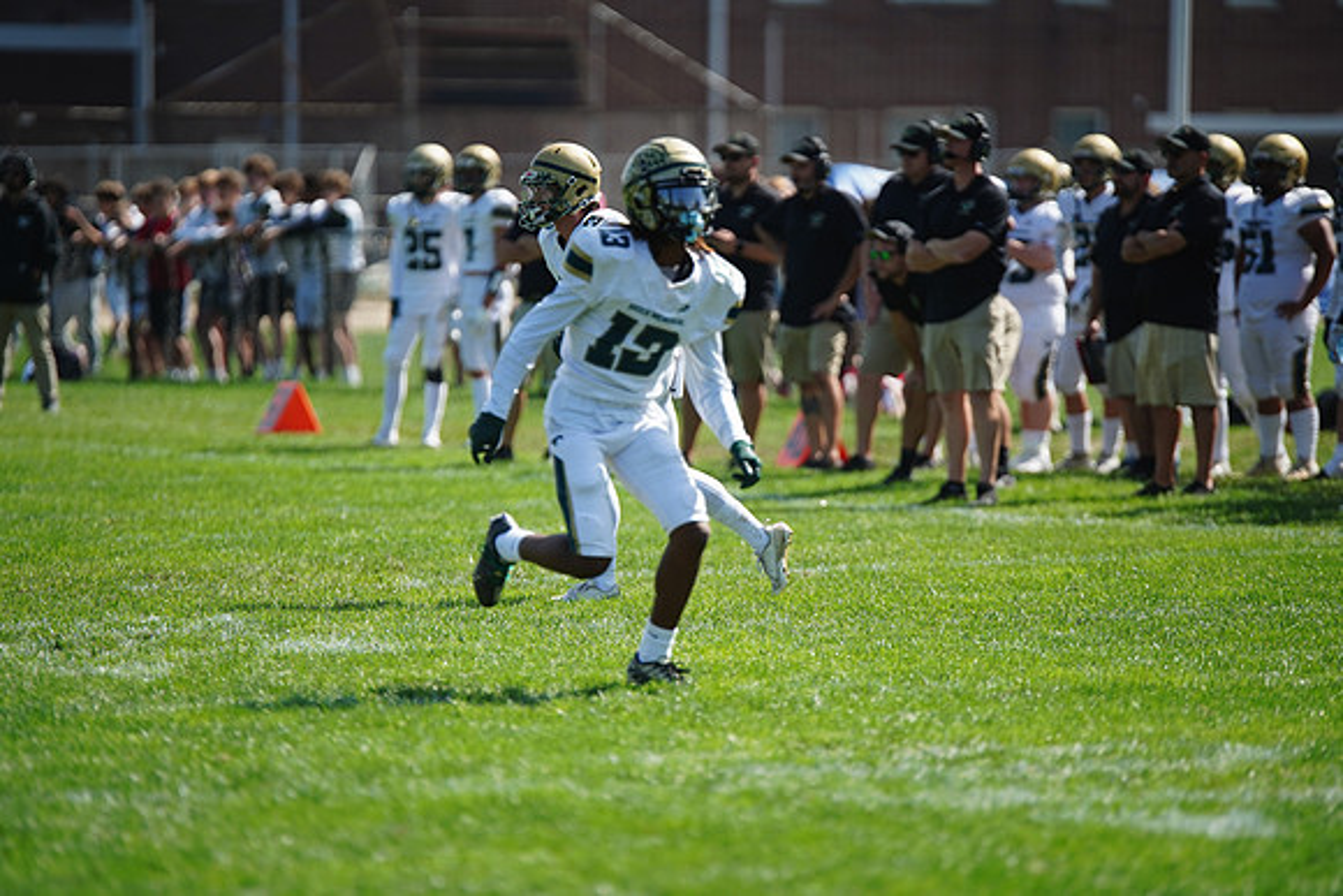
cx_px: 672
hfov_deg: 7.5
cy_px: 448
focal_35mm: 274
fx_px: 10224
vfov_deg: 5.0
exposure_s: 1/3200
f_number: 2.8
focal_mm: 274
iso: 400
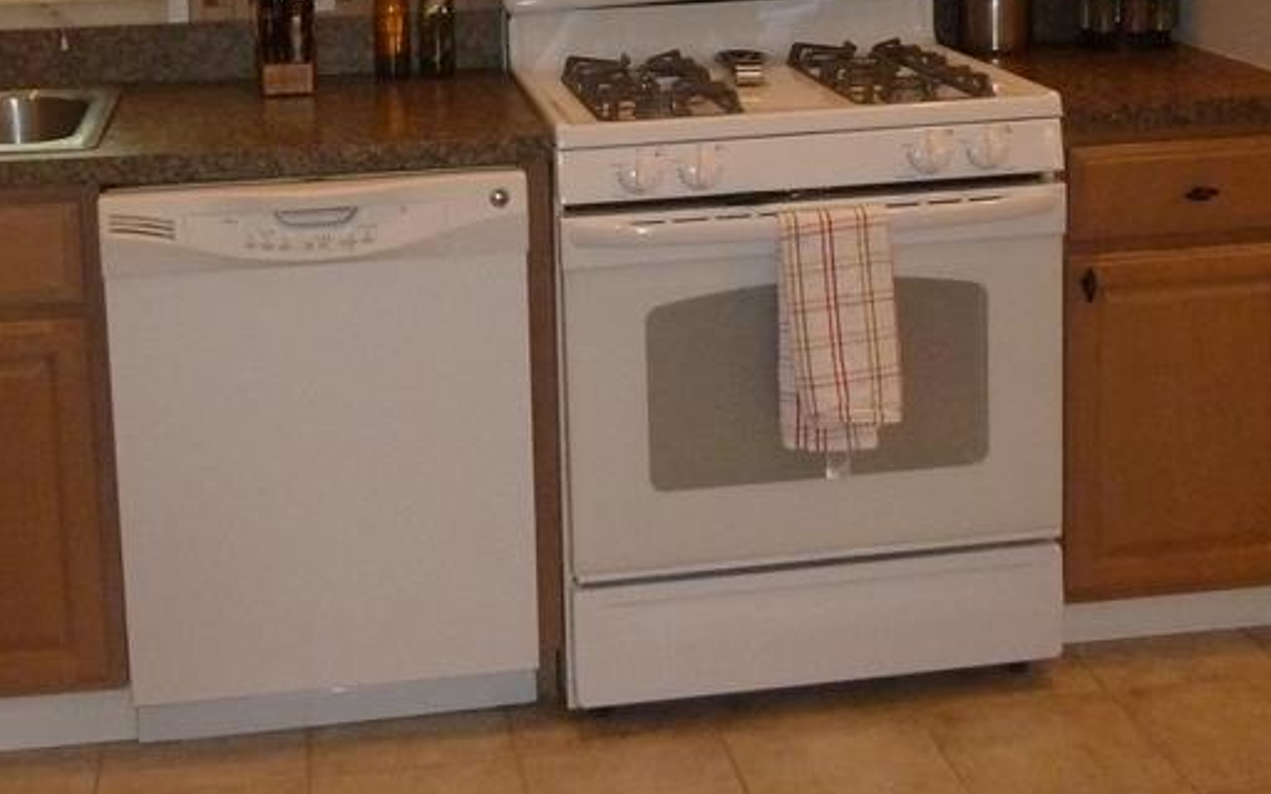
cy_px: 5
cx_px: 556
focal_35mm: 53
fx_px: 1836
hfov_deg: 38.1
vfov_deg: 23.4
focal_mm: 4.1
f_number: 3.3
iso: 400
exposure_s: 1/60
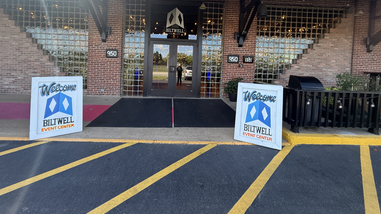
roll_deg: -2.0
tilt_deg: -0.4
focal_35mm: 16
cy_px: 70
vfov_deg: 65.2
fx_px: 162
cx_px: 183
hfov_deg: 99.3
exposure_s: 1/184
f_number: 2.2
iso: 50
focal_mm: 2.22
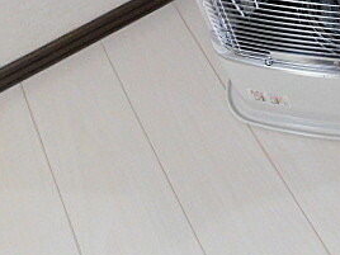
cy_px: -22
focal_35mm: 55
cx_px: 364
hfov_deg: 31.4
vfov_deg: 24.8
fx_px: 540
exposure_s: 1/30
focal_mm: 4
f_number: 3
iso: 320
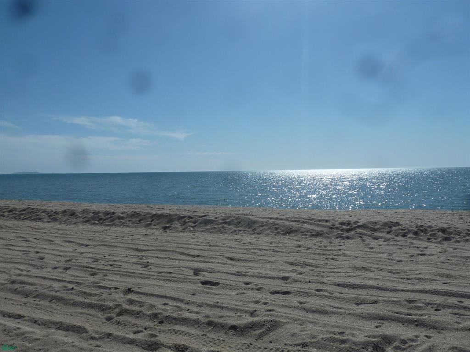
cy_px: 176
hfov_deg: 61.7
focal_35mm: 29
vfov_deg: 48.2
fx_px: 394
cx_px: 235
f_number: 6.3
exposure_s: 1/1000
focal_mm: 4.7
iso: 80
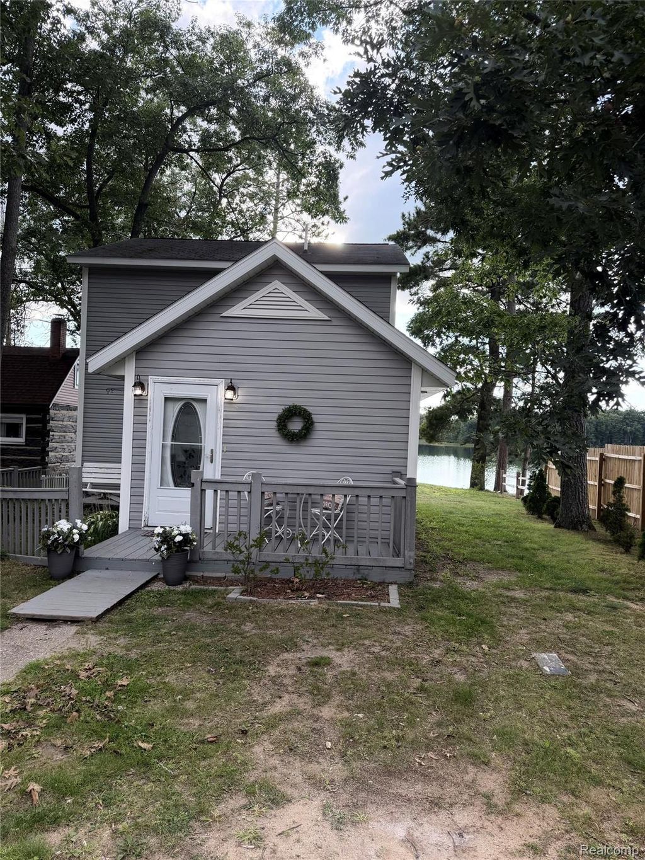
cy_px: 430
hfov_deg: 56.8
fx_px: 596
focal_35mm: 24
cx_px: 322
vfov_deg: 71.6
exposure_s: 1/571
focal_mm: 6.76
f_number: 1.78
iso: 100
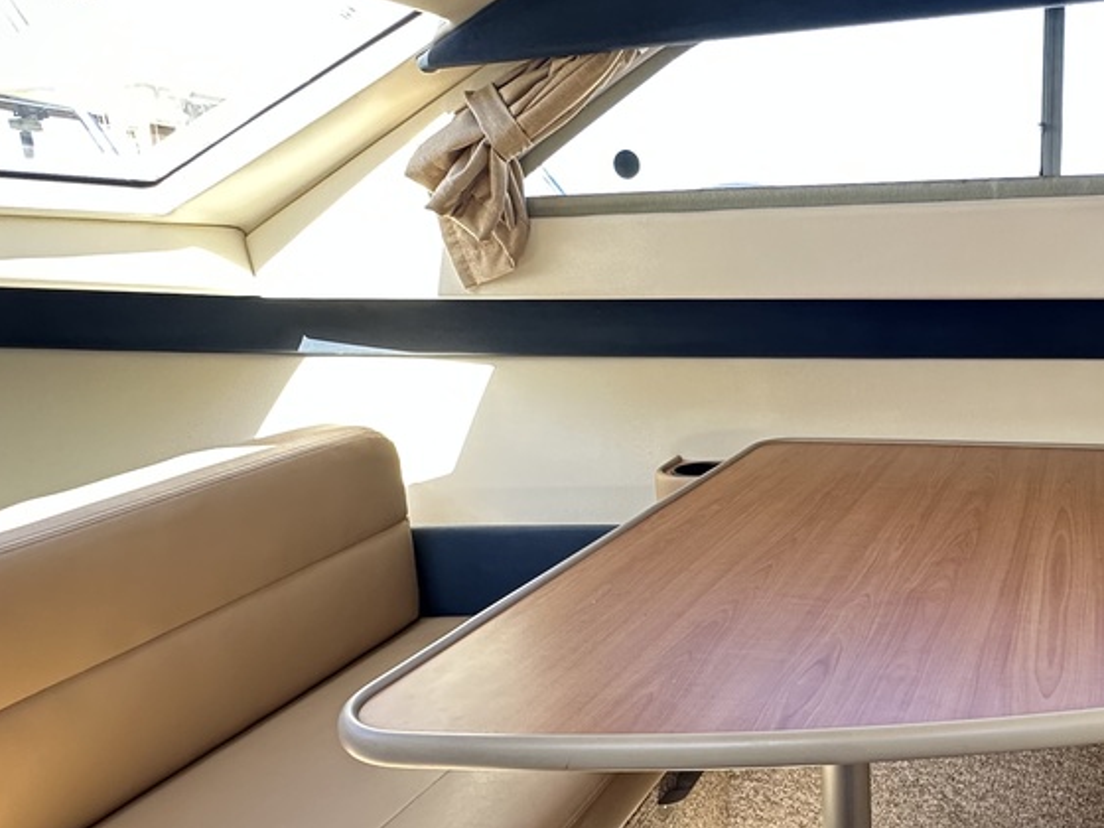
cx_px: 881
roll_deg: +0.4
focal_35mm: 30
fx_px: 957
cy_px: 501
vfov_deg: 46.5
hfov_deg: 55.8
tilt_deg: -13.6
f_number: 2.2
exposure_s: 1/99
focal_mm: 2.22
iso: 250
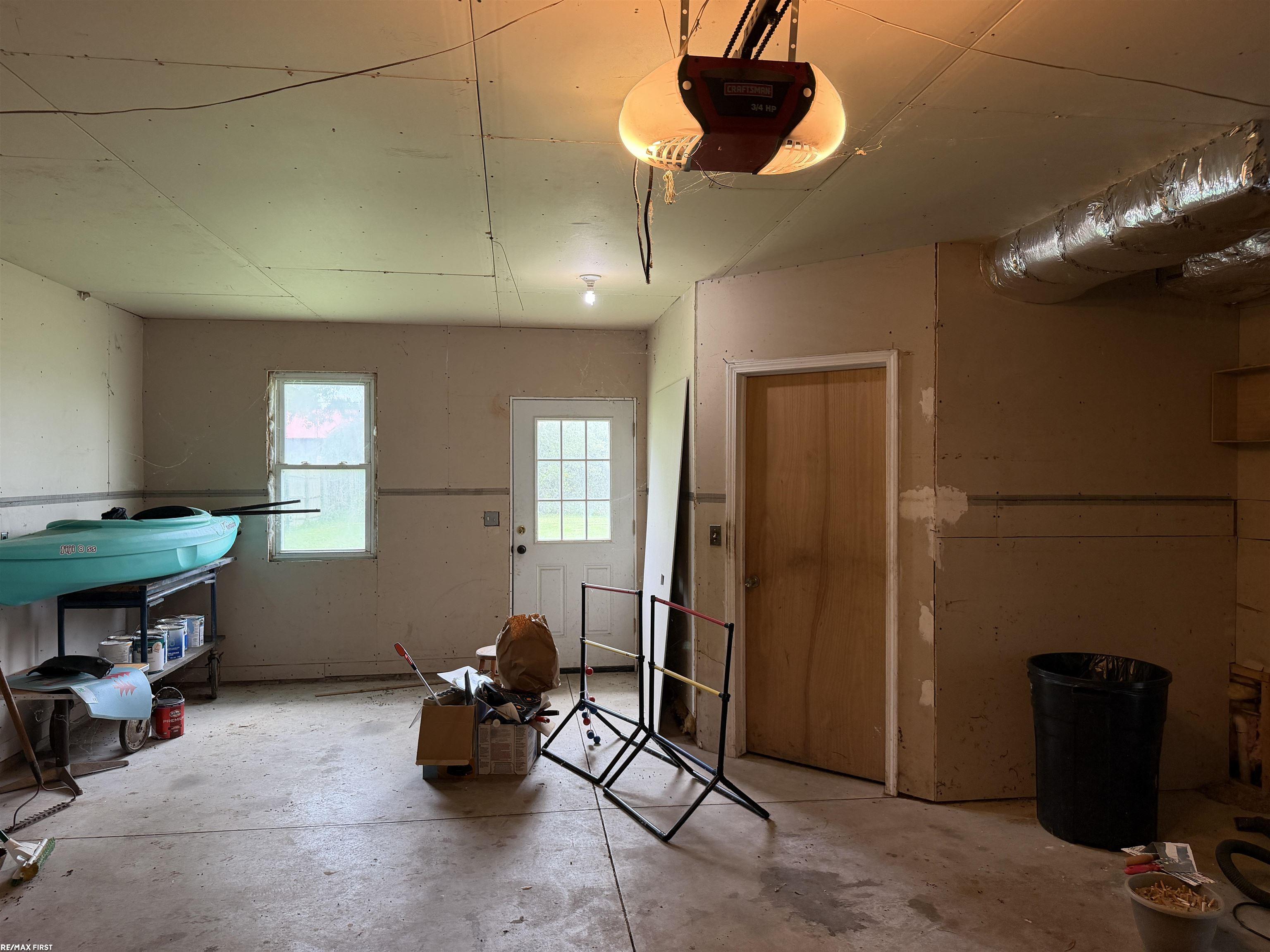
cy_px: 476
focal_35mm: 24
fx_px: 881
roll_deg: -0.4
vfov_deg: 56.8
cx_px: 635
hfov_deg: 71.6
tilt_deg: -0.2
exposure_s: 1/60
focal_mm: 6.76
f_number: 1.78
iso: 250
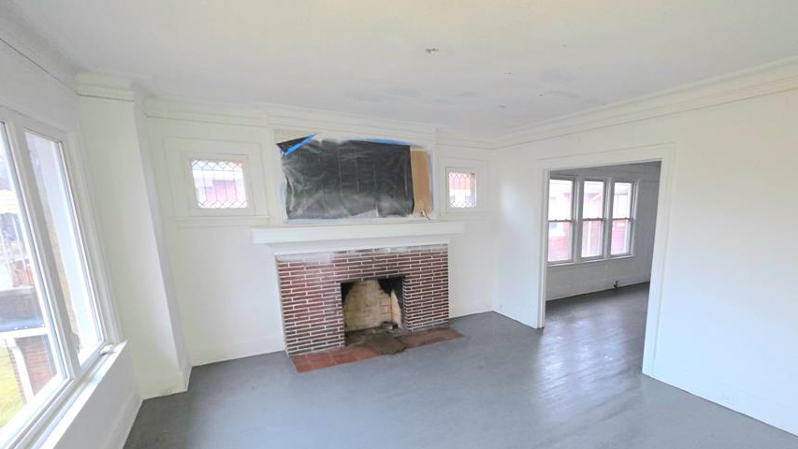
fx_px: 360
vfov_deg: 62.7
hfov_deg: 94.7
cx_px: 477
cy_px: 291
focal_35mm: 17
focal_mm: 2.2
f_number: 1.9
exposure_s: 1/30
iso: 250
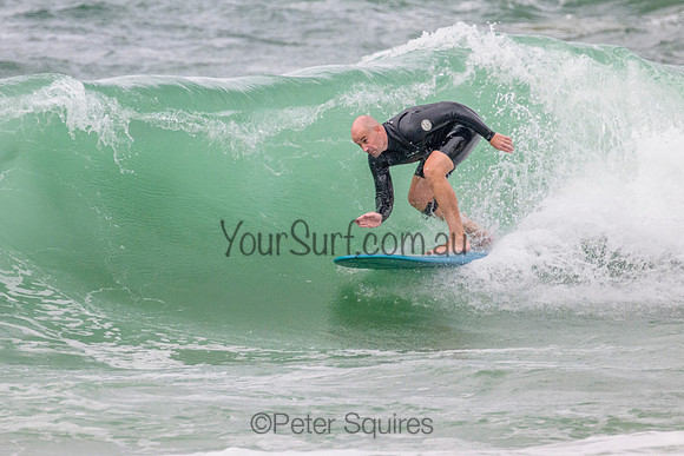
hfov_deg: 2.0
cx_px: 278
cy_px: 184
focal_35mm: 1014
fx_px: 19261
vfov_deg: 1.4
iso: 2500
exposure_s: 1/2000
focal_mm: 800
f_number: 11
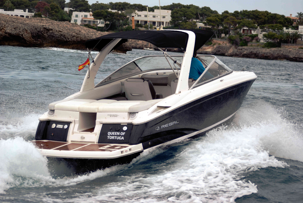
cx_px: 152
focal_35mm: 105
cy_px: 102
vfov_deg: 13.1
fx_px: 885
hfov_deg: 19.4
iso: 125
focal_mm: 70
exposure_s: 1/1000
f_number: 4
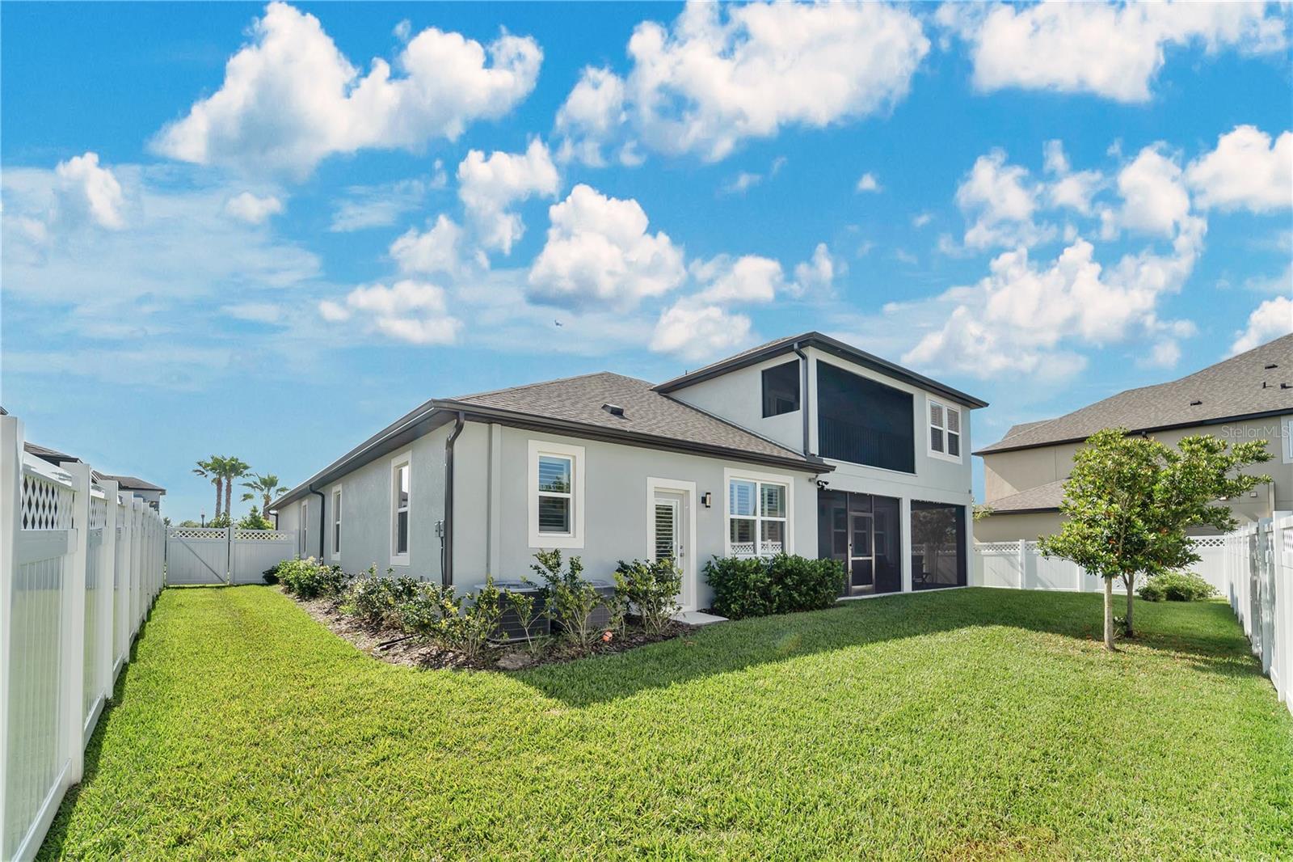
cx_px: 646
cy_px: 431
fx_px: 503
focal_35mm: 14
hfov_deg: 104.3
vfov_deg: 81.2
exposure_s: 1/160
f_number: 10
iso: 100
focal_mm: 14
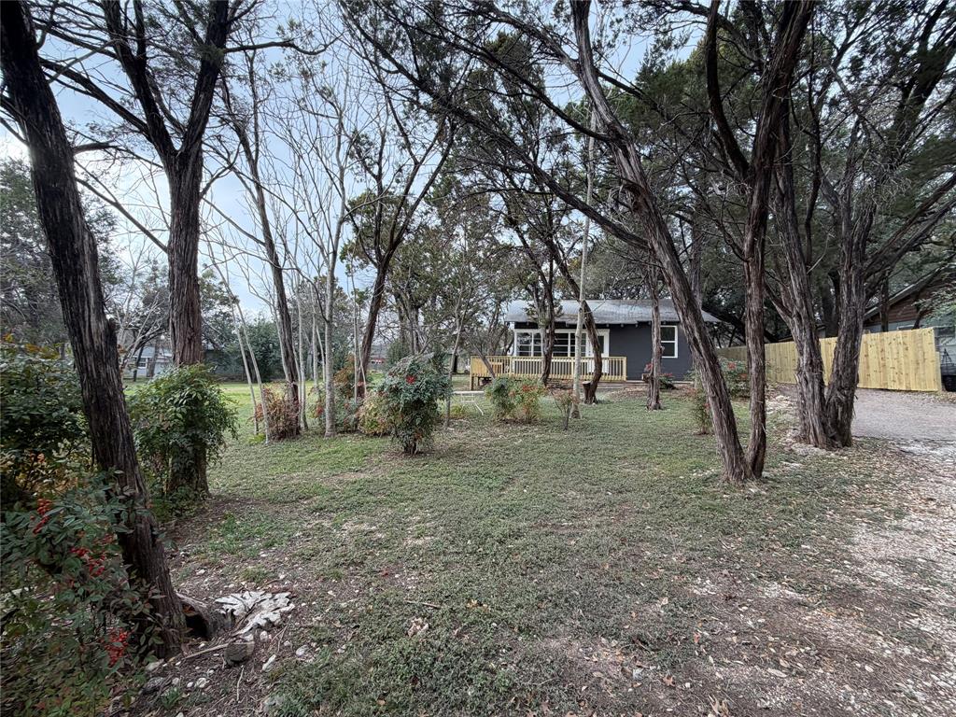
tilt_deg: +3.7
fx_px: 387
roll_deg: -1.2
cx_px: 478
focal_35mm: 14
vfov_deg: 85.7
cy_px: 358
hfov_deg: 102.1
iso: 64
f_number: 2.2
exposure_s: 1/121
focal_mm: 2.22
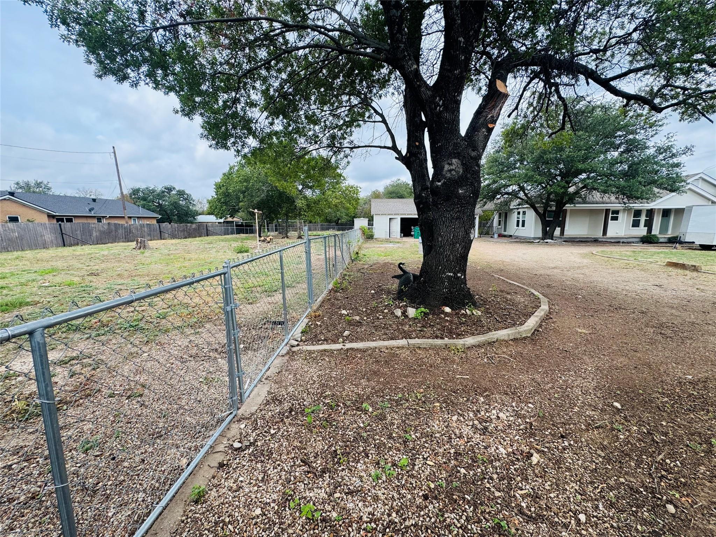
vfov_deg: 85.7
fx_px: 290
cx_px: 358
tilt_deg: -9.8
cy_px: 268
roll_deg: -0.2
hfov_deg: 102.1
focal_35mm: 14
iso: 40
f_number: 2.2
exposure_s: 1/462
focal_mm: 2.22
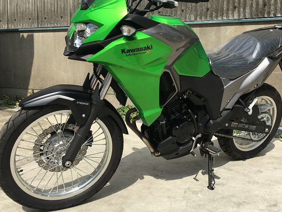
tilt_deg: -3.9
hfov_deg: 50.1
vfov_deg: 38.6
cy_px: 87
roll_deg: -1.1
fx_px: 301
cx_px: 154
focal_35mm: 37
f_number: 2.2
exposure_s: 1/1876
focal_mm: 4.15
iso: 25
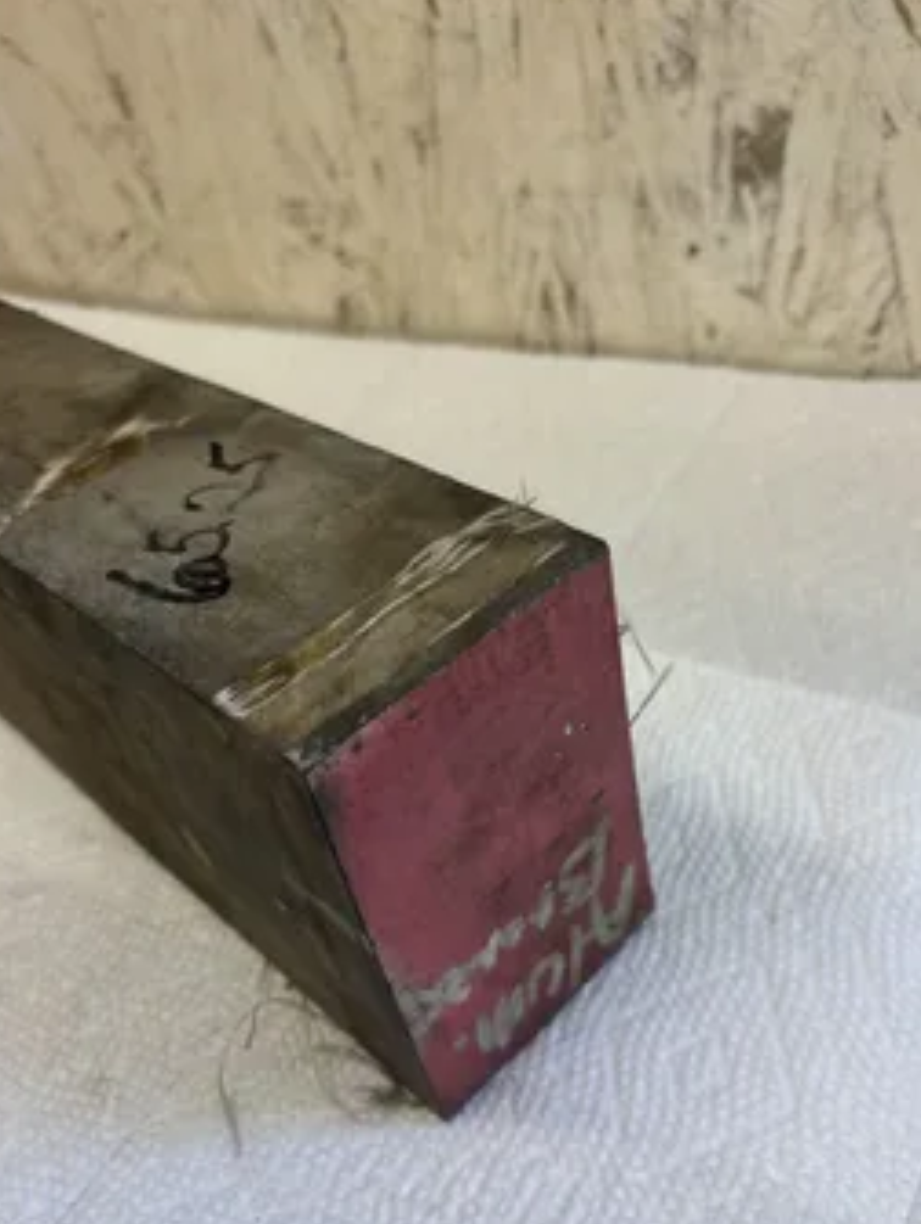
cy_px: 720
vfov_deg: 57.9
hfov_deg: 45.5
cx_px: 479
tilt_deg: -41.7
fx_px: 1098
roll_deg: +13.5
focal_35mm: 31
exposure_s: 1/120
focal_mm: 5.96
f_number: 1.6
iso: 50
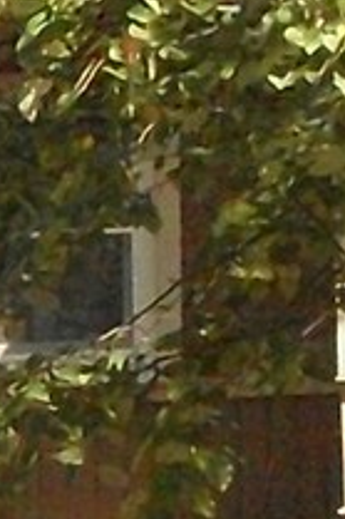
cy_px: 704
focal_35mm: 271
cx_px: -279
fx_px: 3902
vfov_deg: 7.5
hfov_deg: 5.0
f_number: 8.4
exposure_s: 1/350
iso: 400
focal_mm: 6.3
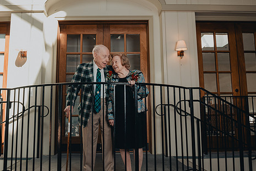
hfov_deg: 60.1
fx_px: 221
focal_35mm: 31
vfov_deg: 42.4
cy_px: 86
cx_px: 111
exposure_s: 1/200
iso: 400
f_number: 5.6
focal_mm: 24
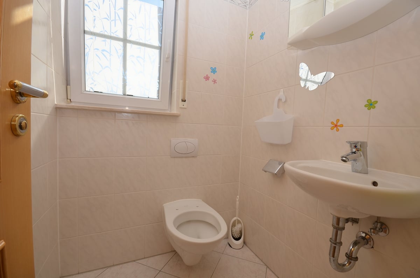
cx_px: 210
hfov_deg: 100.5
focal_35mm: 15
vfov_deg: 77.1
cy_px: 139
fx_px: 175
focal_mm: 10
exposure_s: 1/200
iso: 200
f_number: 10
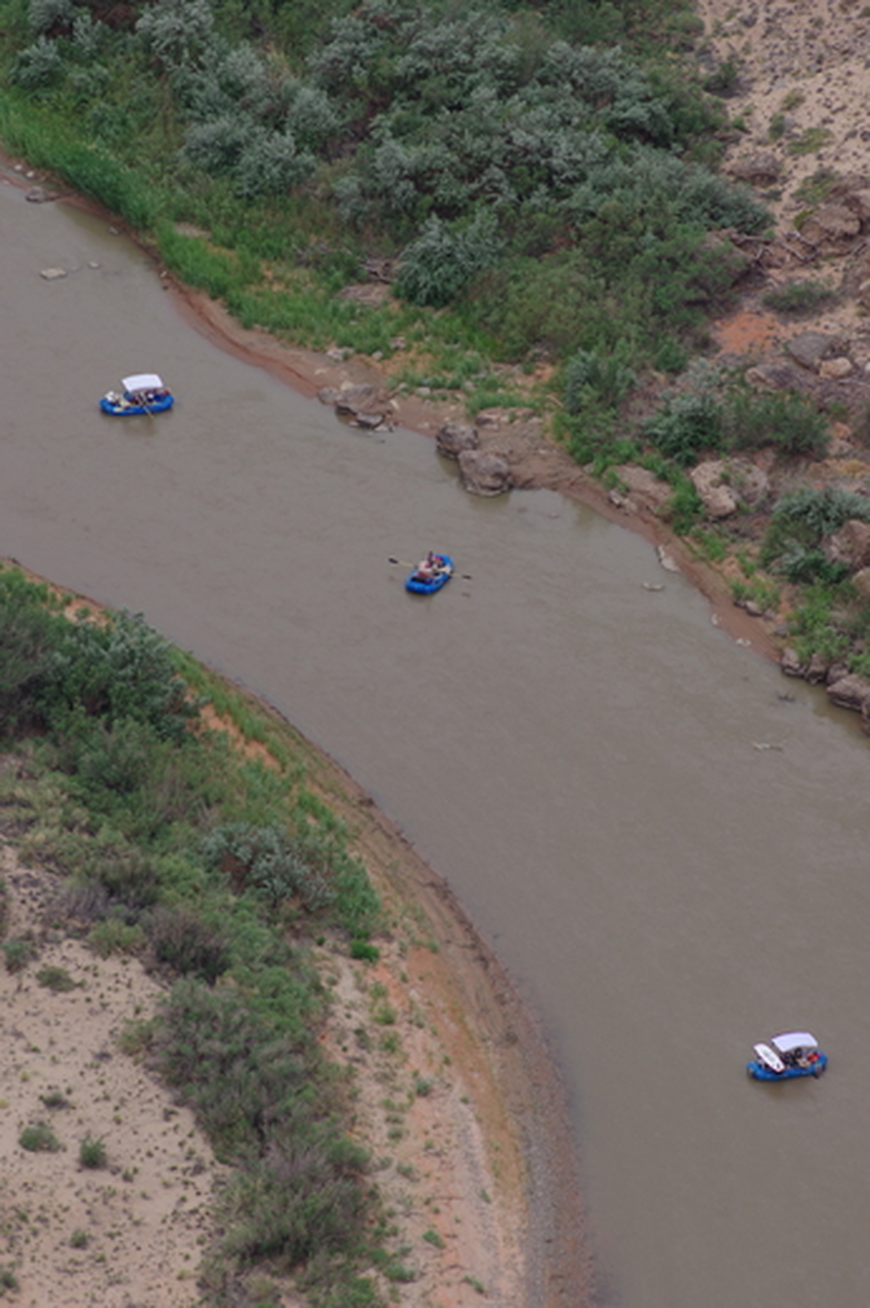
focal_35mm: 300
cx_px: 435
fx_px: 10889
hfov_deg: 4.6
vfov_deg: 6.9
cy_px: 654
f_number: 5.6
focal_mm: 200
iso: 200
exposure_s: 1/800
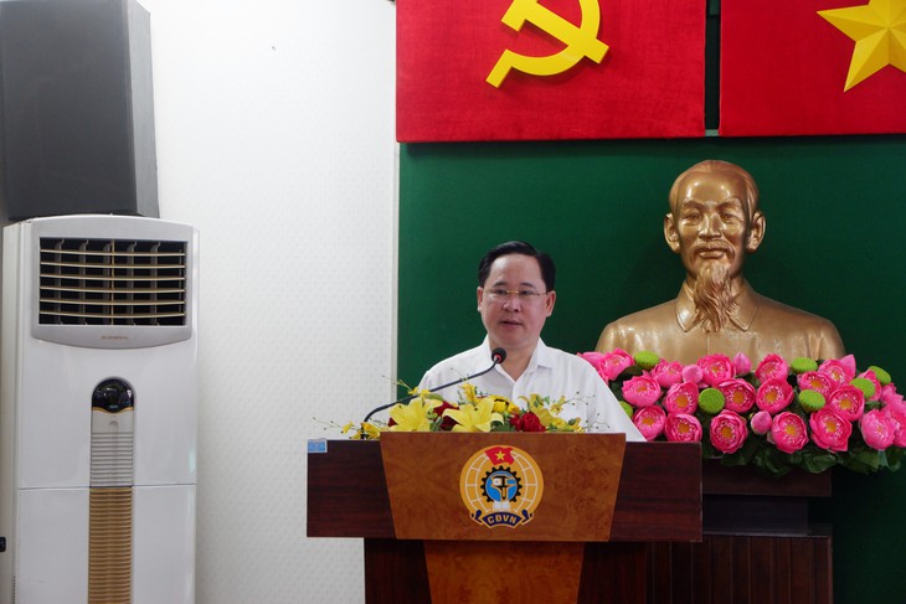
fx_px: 1888
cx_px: 453
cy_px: 302
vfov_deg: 18.2
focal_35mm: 75
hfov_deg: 27.0
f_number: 5.6
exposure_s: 1/105
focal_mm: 50
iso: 1600
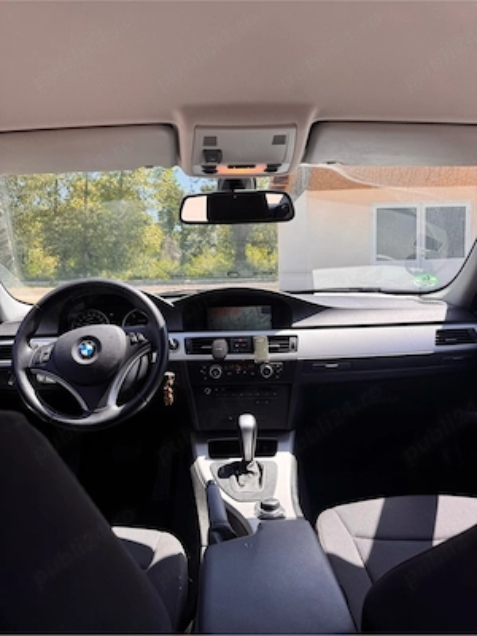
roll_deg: +1.5
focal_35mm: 24
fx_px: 441
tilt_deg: -5.6
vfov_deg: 71.6
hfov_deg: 56.8
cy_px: 318
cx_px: 238
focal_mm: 6.76
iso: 80
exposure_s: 1/645
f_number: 1.78
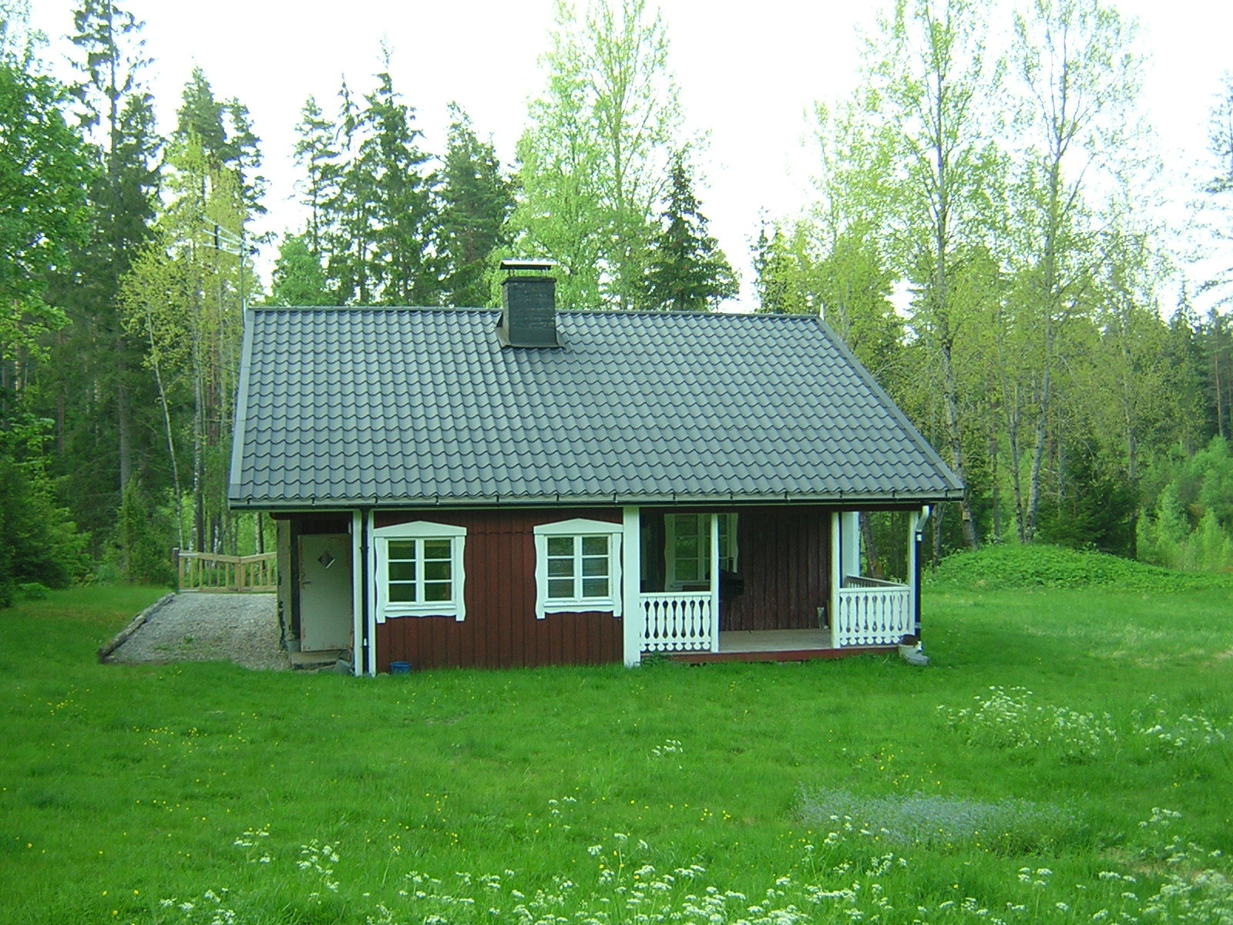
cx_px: 616
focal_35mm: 36
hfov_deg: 51.4
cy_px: 462
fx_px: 1282
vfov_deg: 39.7
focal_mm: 4.7
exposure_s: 1/114
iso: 100
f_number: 2.6
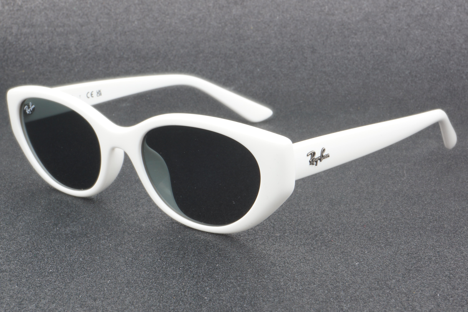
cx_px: 234
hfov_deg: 27.0
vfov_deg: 18.2
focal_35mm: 75
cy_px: 156
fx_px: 975
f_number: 32
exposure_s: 1.3
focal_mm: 50
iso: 100
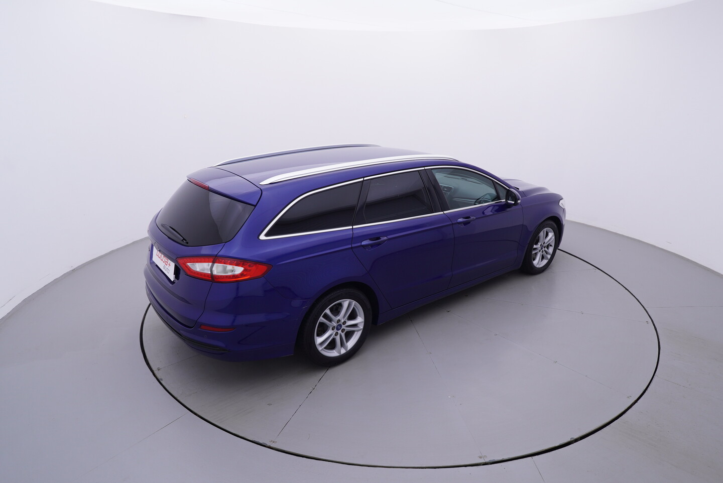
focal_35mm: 22
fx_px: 452
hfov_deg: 77.3
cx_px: 362
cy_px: 242
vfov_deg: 56.2
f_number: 5
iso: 200
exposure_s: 1/80
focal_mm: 15
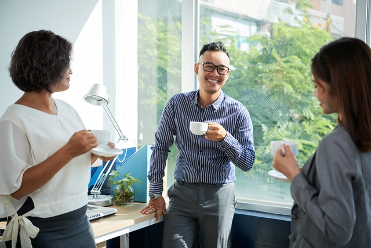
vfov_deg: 22.6
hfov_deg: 33.4
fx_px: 618
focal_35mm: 60
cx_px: 186
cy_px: 124
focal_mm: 60
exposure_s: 1/250
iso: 100
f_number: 4
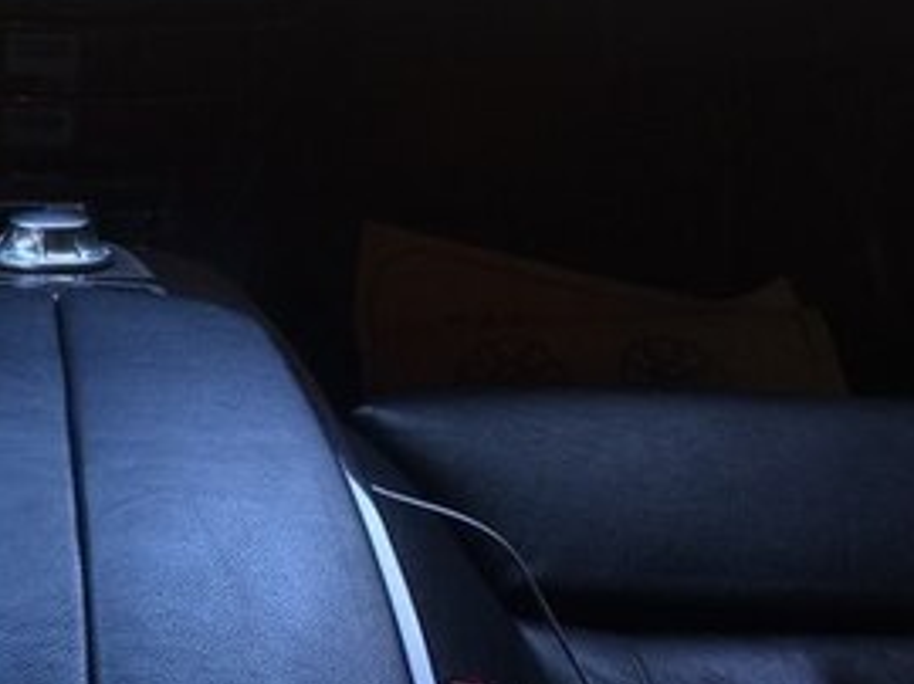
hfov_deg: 26.5
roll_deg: -1.9
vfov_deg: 19.7
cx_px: 81
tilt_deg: -18.1
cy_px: -80
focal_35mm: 71
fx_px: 1873
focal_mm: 4.15
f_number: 2.2
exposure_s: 1/50
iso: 40
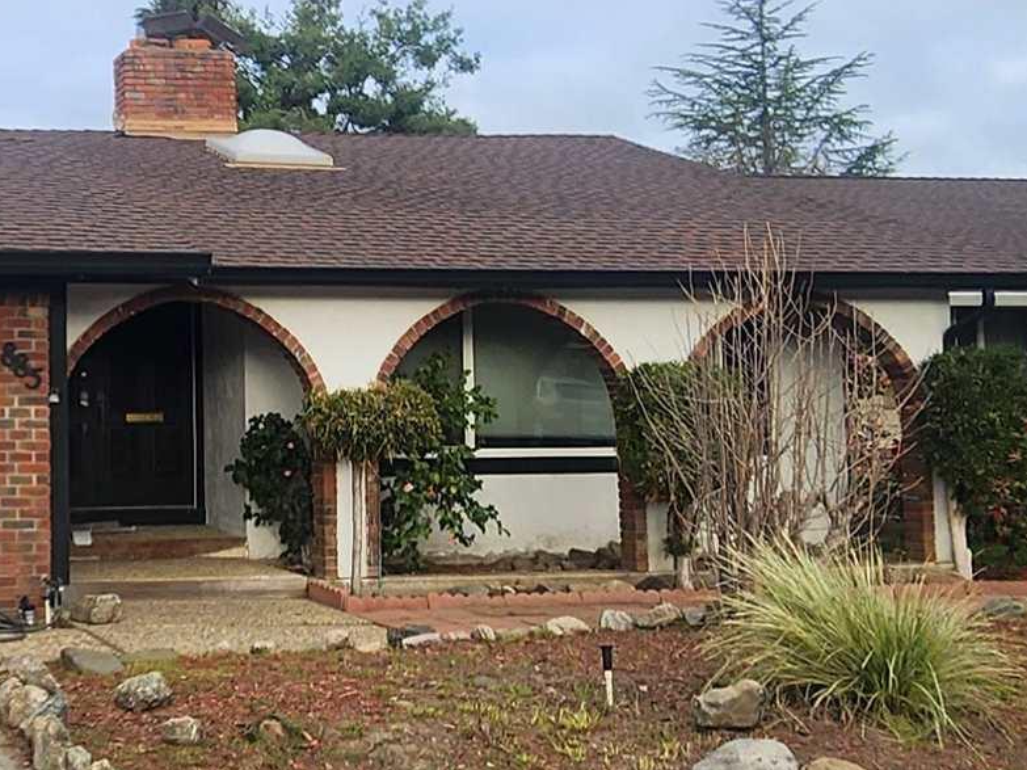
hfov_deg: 33.8
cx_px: -34
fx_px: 1513
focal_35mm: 51
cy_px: 314
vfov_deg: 28.5
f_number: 2.2
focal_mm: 2.2
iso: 50
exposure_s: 1/504
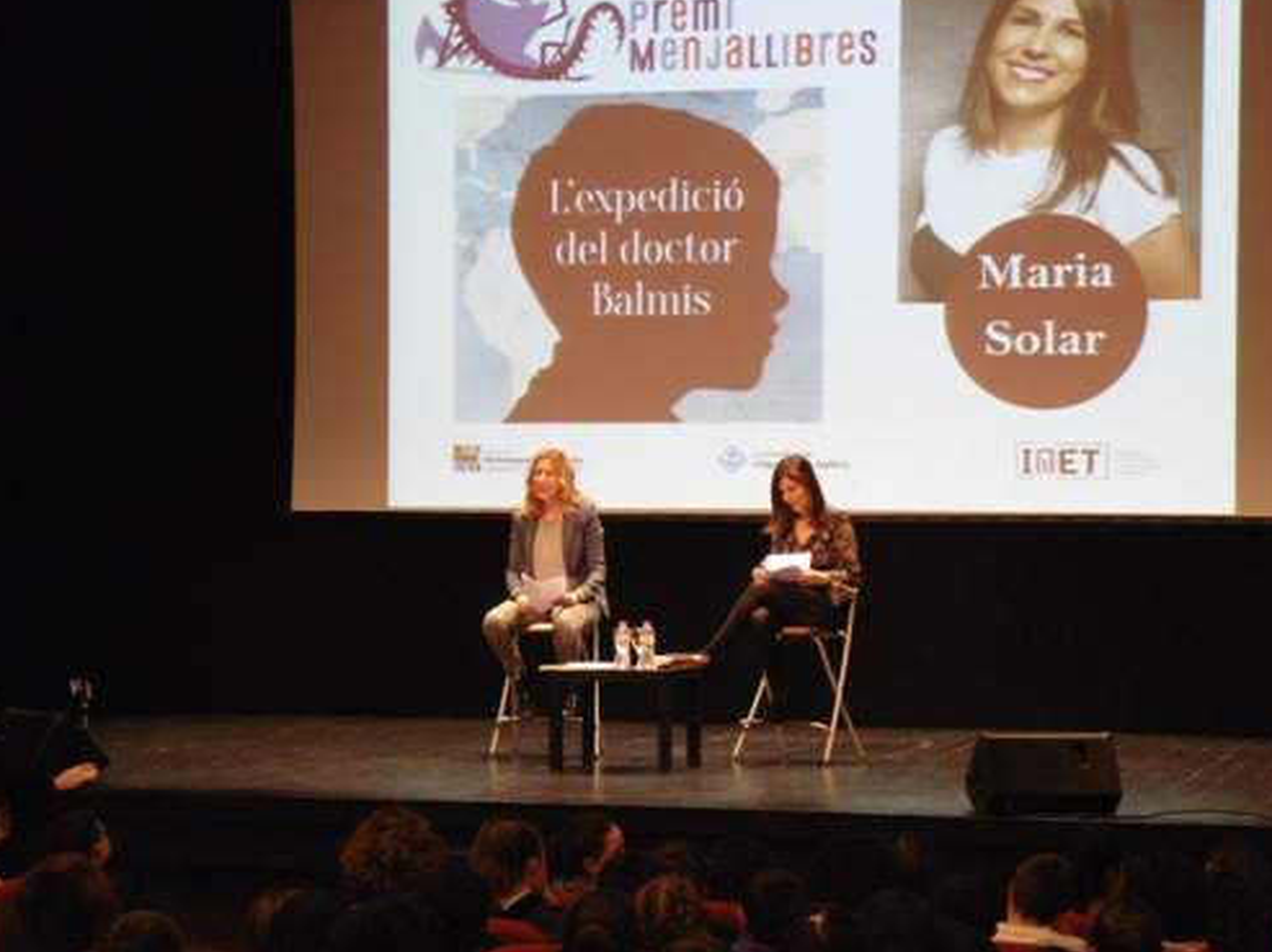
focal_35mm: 87
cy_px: 495
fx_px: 3195
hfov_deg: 22.5
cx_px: 694
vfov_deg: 17.0
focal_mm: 14.3
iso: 400
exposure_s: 1/10
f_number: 4.4
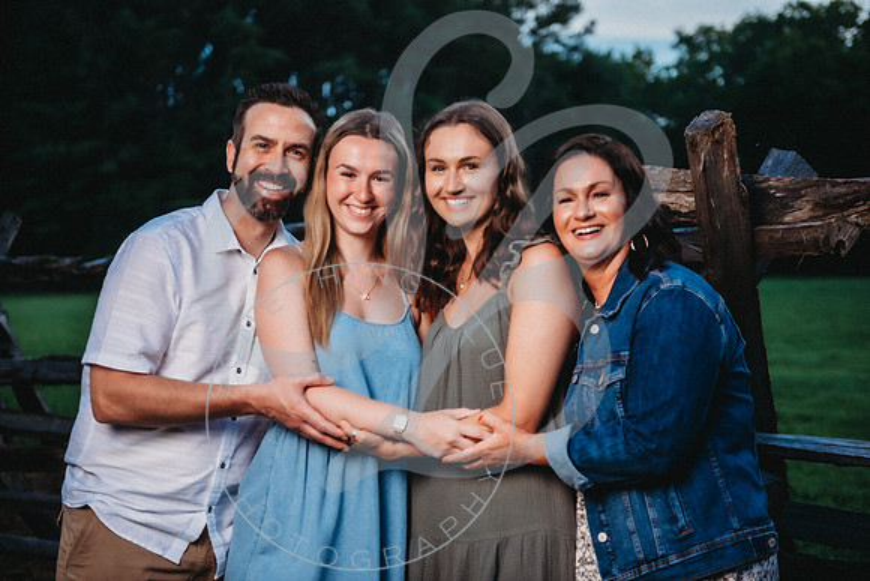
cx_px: 435
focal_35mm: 56
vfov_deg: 24.2
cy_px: 290
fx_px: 1354
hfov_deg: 35.6
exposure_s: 1/1600
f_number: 2.8
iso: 400
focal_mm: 56
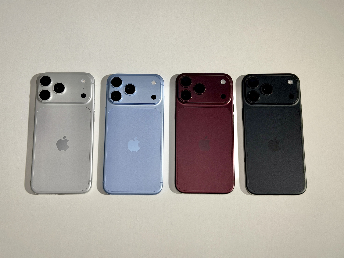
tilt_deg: -77.9
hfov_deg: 39.7
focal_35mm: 48
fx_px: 477
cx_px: 172
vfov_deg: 30.3
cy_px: 129
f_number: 1.78
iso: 100
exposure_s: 1/1980
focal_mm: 6.76
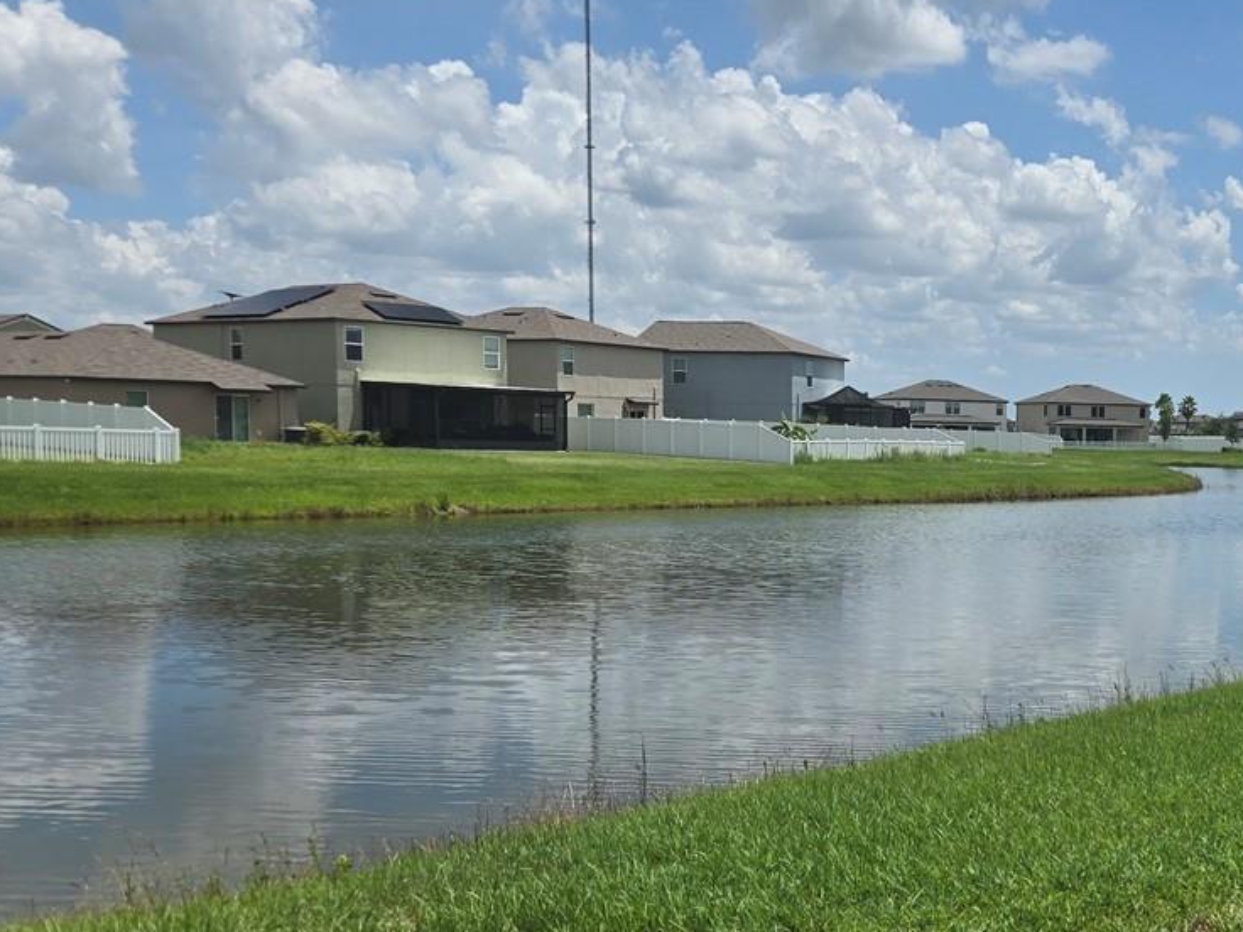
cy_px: 648
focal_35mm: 50
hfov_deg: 36.5
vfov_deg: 28.8
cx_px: 1047
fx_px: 1795
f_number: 1.8
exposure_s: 1/3924
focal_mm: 5.4
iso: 25
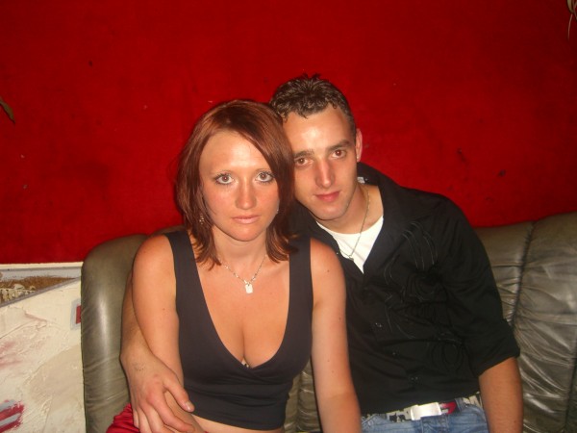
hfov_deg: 49.0
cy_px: 216
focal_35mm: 38
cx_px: 288
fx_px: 633
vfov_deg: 37.7
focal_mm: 7.9
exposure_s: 1/60
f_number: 2.8
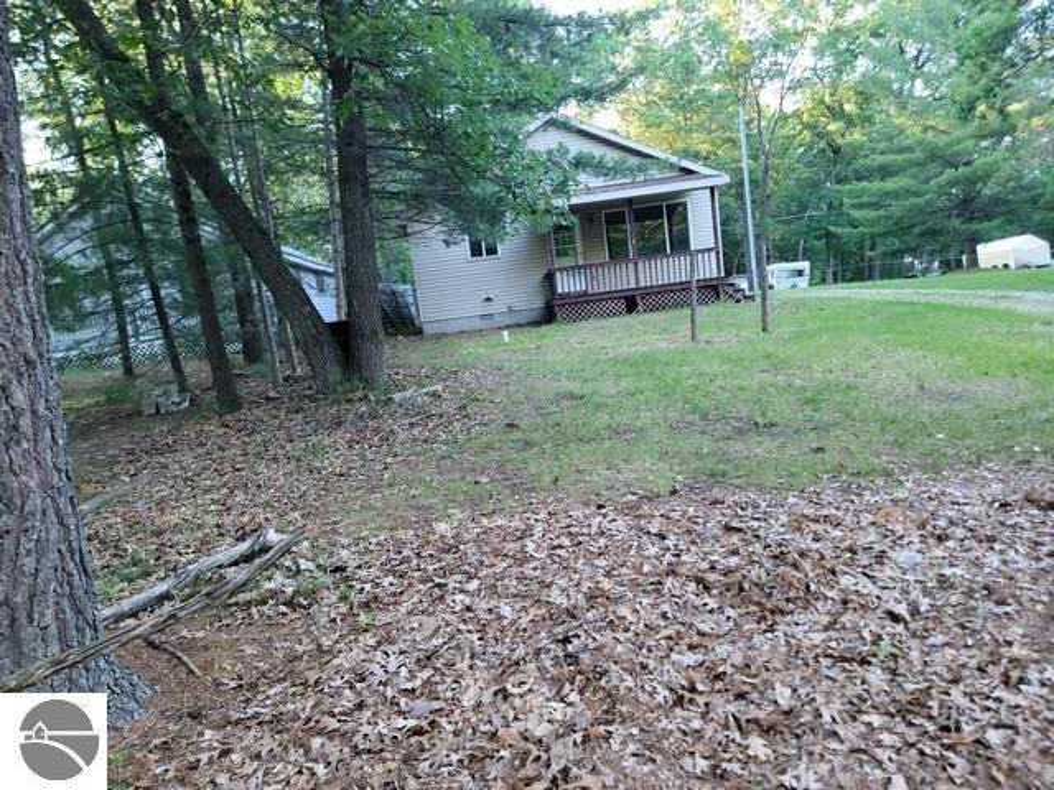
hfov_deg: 71.6
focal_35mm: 24
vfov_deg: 56.8
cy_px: 395
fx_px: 731
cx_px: 527
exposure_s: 1/60
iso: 125
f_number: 1.8
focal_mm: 6.7
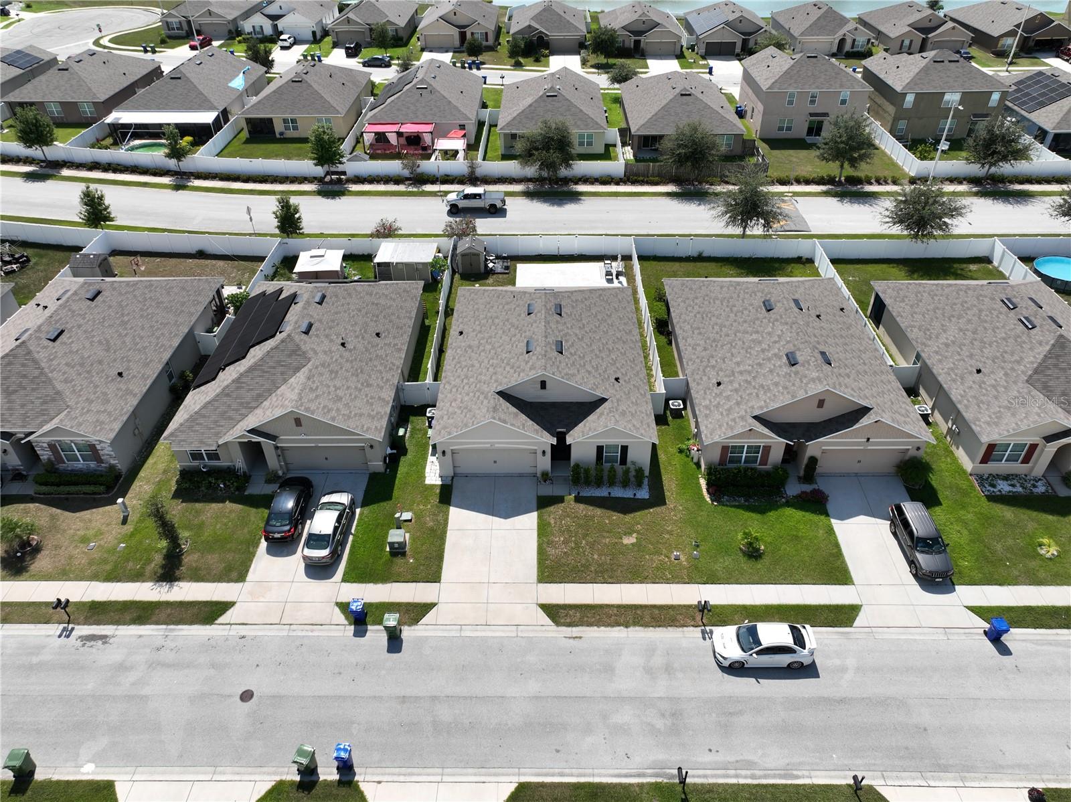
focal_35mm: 24
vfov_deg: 56.8
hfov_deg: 71.6
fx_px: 742
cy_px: 401
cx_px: 536
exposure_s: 1/1600
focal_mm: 12.29
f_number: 2.8
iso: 100
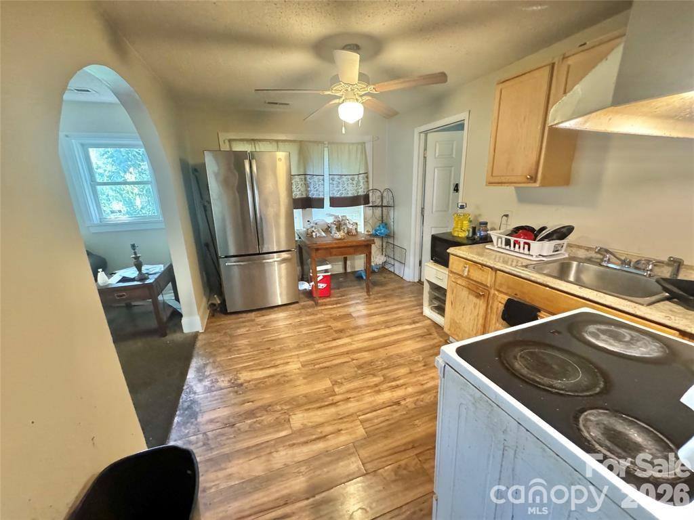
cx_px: 347
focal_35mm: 14
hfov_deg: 102.1
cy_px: 260
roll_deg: +1.6
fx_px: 281
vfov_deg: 85.7
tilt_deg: -13.4
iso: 1000
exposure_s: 1/60
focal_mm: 2.22
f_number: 2.2
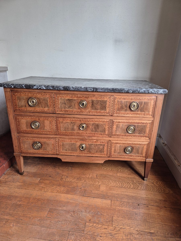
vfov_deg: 73.9
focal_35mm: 23
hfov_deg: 58.9
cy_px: 120
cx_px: 90
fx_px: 160
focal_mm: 5.4
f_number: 1.8
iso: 160
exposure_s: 1/100
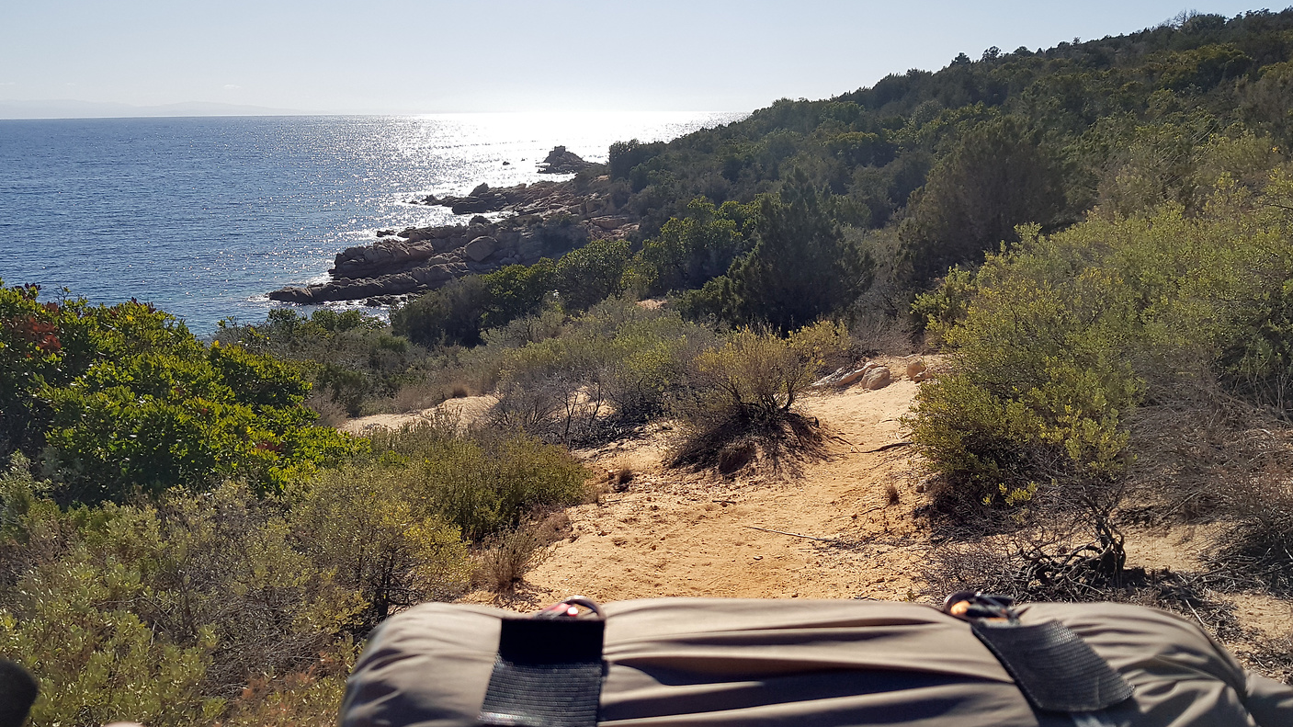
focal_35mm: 29
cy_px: 483
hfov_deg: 66.1
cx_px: 647
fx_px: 994
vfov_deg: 39.7
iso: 40
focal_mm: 4.2
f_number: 1.7
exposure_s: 1/3480
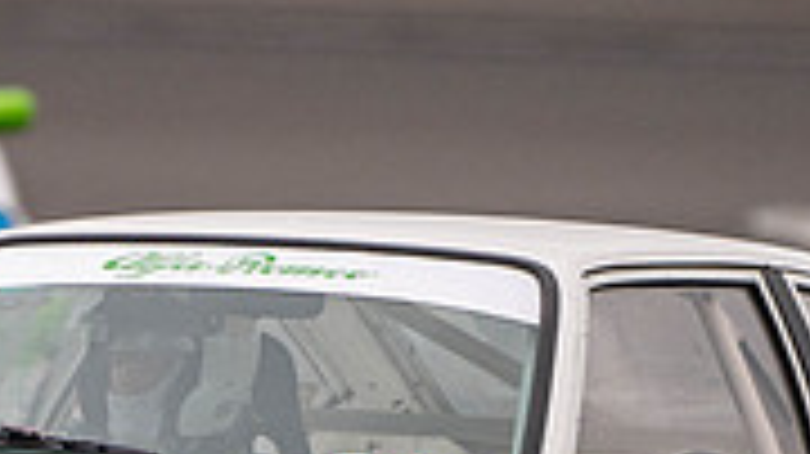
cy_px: 642
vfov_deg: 0.6
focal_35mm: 2031
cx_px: 37
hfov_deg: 1.1
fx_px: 43596
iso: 900
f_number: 5.6
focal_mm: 500
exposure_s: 1/640
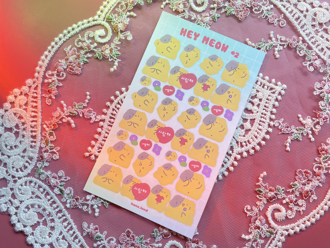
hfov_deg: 67.3
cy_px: 124
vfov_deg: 53.1
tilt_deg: -85.3
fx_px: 248
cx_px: 165
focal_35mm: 26
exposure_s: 1/118
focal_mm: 4.25
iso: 100
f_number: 1.8
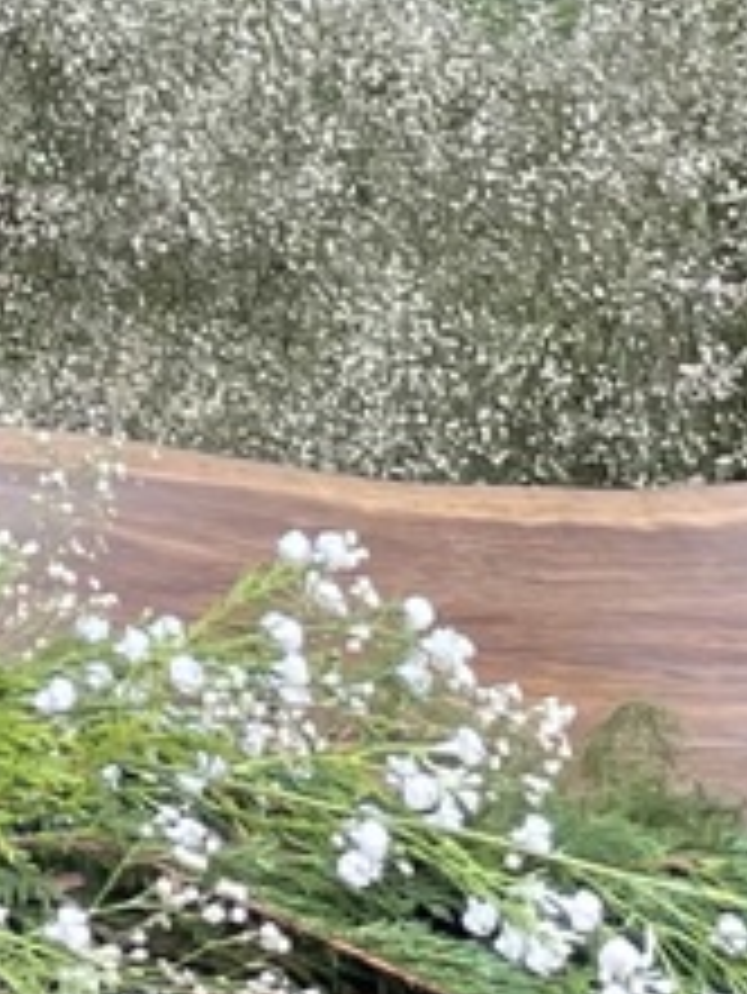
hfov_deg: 7.5
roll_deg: -0.4
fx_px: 5404
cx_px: -918
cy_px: -1309
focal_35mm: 188
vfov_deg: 9.5
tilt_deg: +5.2
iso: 50
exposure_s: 1/121
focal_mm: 4.2
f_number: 1.6
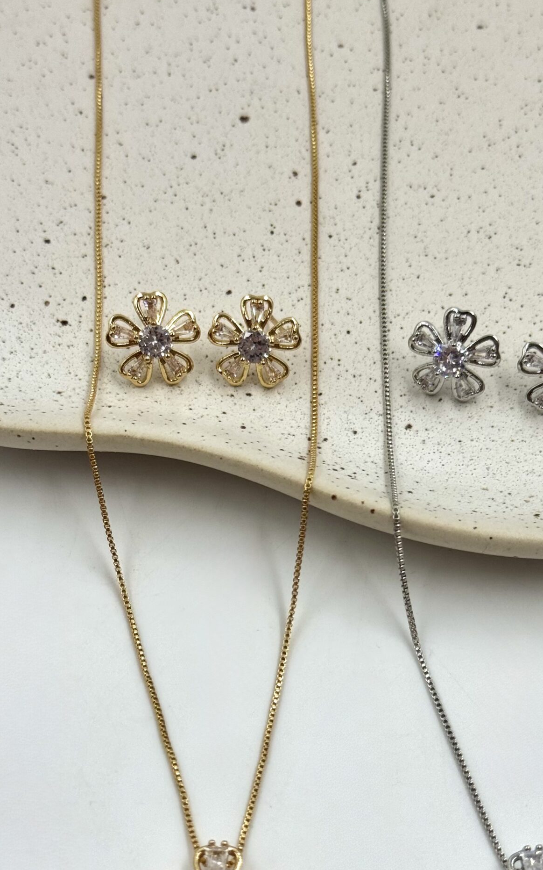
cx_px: 313
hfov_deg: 18.6
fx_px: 1658
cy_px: 579
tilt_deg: -57.2
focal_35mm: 70
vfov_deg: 29.2
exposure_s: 1/1238
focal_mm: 6.76
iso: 64
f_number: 1.78
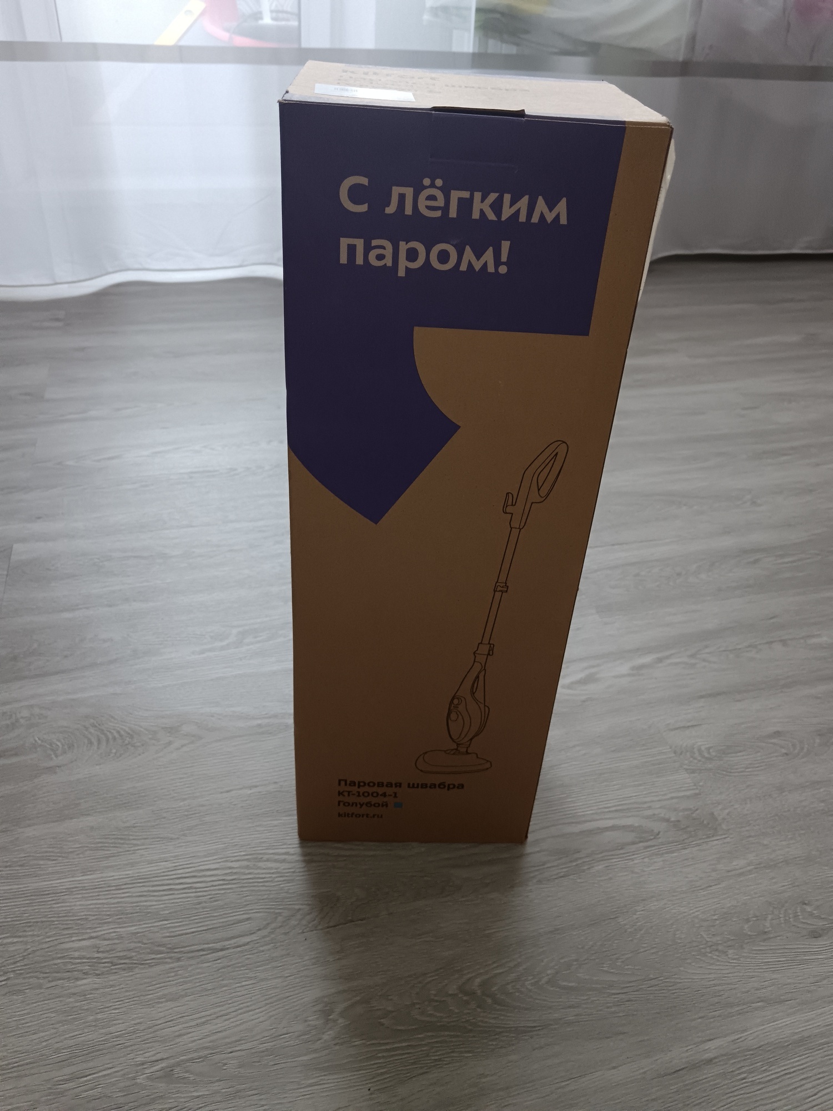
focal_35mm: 27
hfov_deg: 51.4
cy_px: 556
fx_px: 866
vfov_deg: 65.3
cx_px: 416
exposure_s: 1/33.3
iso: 870
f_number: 1.9
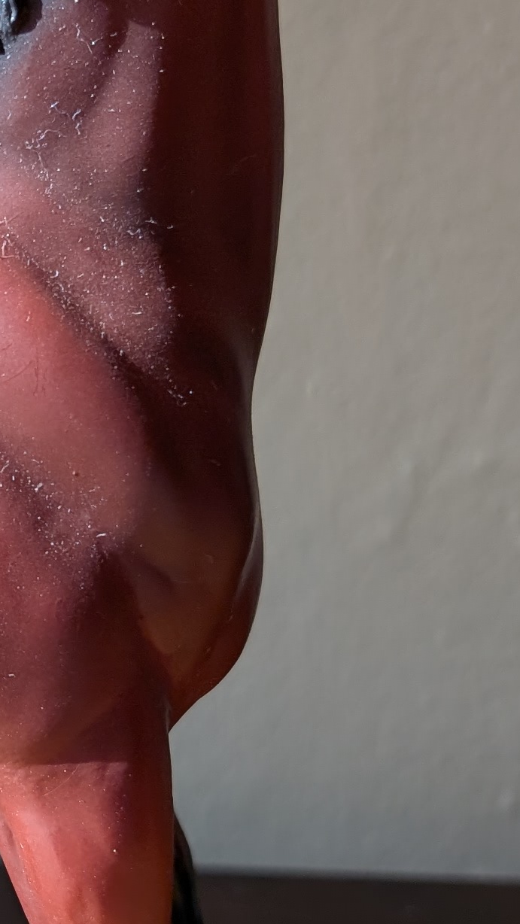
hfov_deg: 12.7
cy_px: 385
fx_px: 2132
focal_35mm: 87
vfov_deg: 24.4
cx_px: -391
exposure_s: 1/143
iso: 27
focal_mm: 6.9
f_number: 1.68
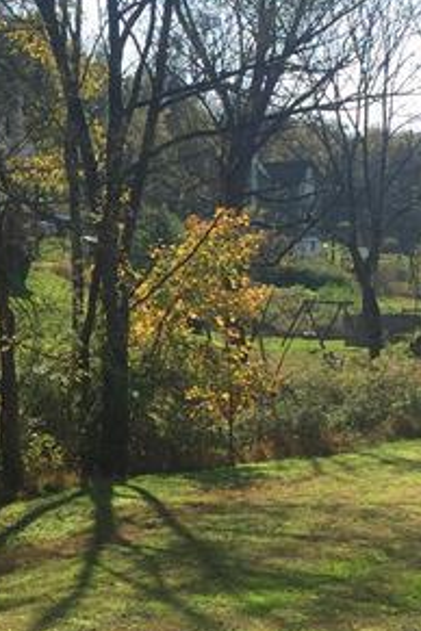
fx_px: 1859
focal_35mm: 106
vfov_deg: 19.2
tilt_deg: -2.0
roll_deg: -0.1
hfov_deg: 12.6
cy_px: 455
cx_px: -98
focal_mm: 4.15
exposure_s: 1/1163
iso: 32
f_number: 2.2
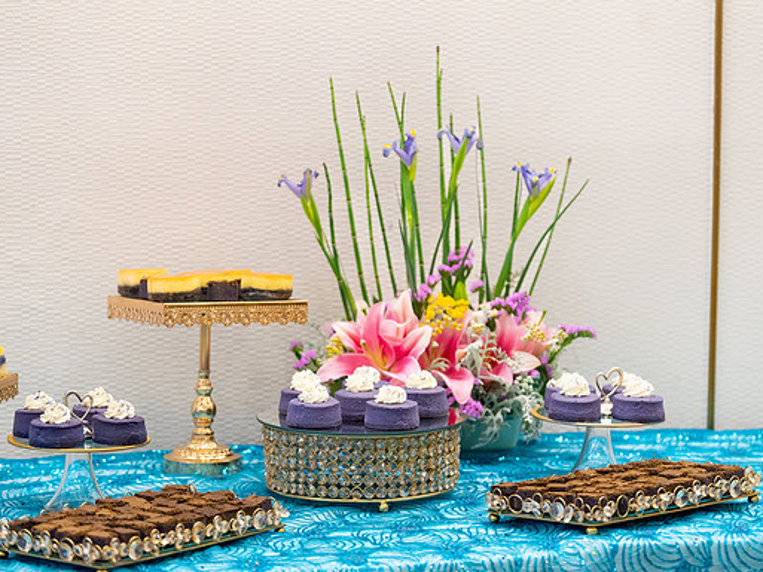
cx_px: 381
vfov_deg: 10.9
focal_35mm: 136
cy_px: 286
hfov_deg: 14.5
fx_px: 2998
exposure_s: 1/400
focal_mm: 125
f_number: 2.8
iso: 1250
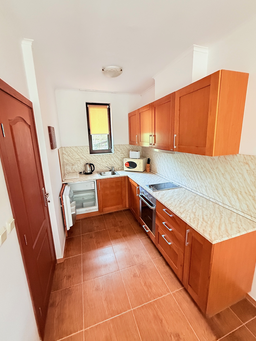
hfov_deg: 81.8
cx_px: 130
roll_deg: +0.3
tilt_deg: -10.8
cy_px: 169
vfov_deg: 98.2
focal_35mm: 15
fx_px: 148
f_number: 2.2
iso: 640
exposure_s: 1/60
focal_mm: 2.22
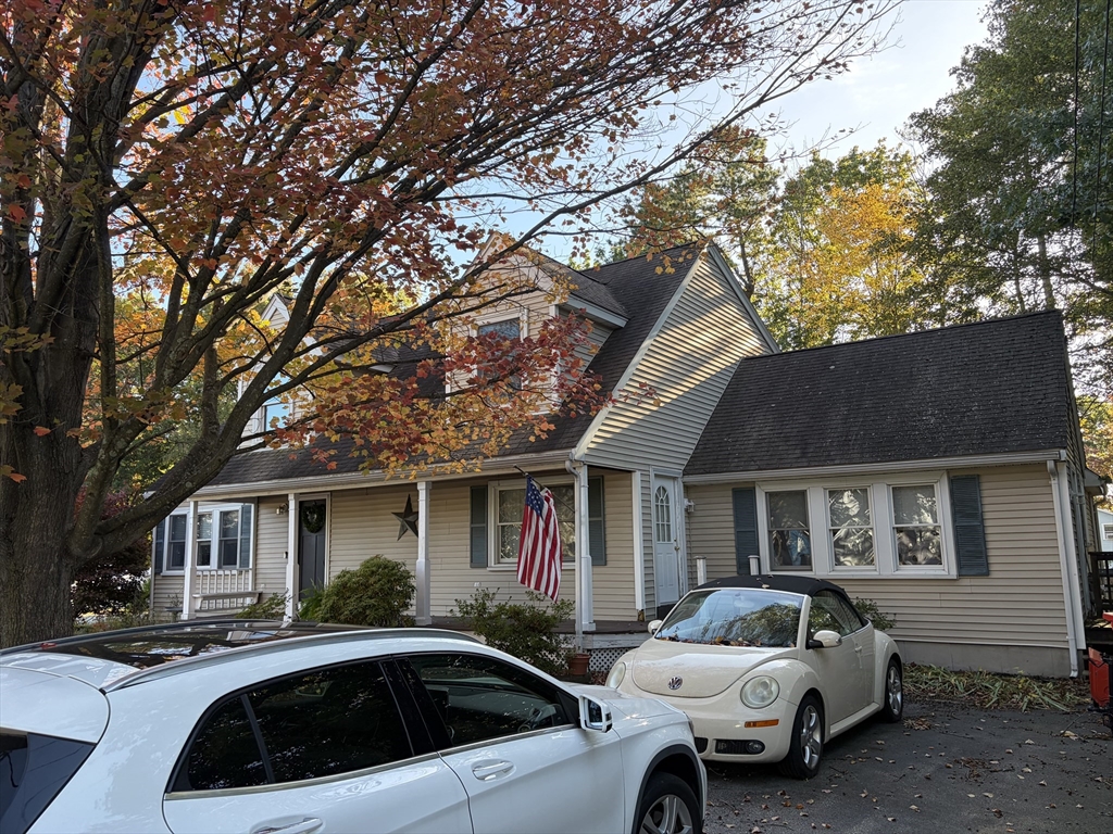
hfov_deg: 67.3
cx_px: 556
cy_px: 417
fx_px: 836
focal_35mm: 26
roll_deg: +1.2
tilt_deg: +9.8
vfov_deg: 53.1
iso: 50
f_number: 1.6
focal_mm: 5.96
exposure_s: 1/323
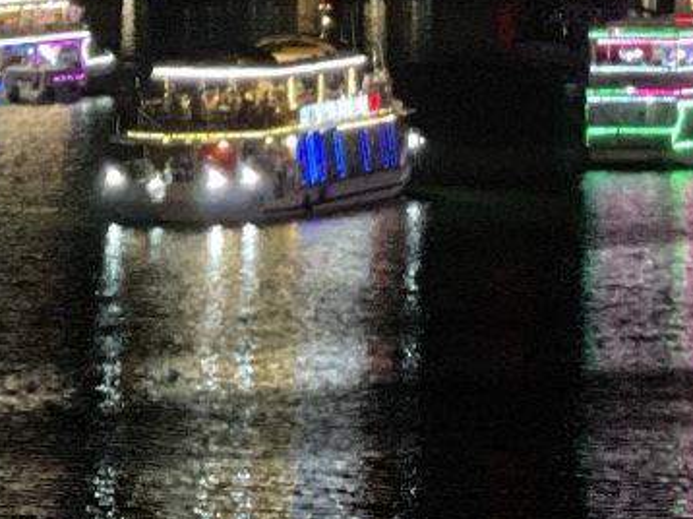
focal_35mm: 358
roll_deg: -1.6
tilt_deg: +4.2
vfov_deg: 4.1
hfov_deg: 5.5
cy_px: -699
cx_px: -99
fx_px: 7162
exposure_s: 1/50
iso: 400
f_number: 2.2
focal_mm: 7.5
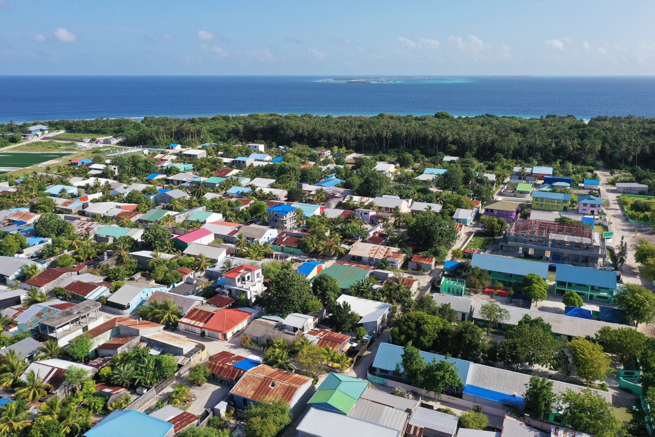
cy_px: 218
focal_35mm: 28
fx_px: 509
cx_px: 328
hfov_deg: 65.5
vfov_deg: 46.4
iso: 100
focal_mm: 10.26
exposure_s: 1/500
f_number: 5.6
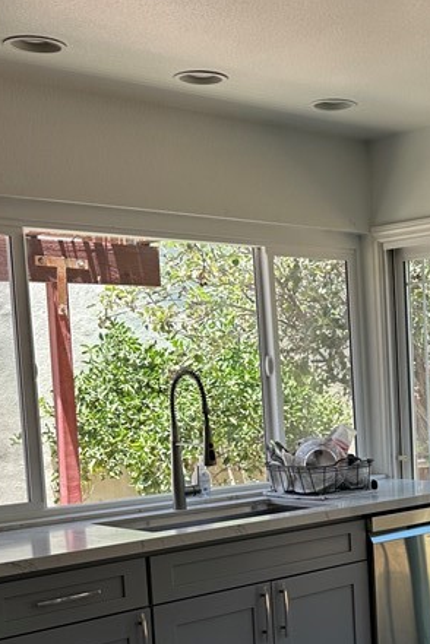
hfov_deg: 22.3
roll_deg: +1.6
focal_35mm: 58
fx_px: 1039
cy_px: 475
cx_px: 449
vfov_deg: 33.9
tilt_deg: -5.1
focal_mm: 6.86
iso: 64
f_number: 1.78
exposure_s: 1/179
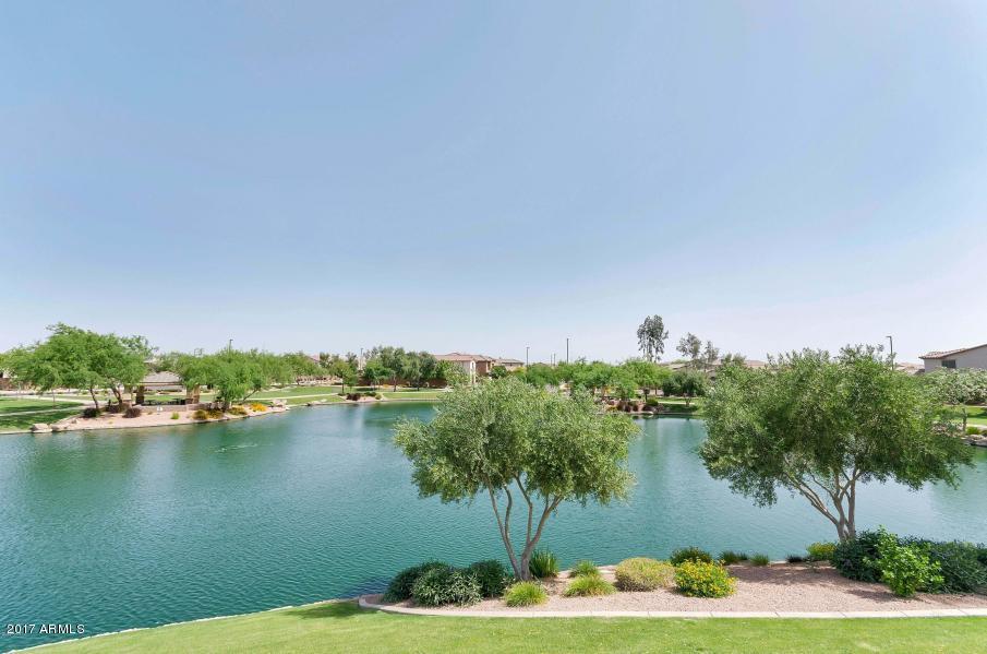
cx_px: 494
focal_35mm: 15
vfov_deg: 77.0
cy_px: 327
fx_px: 410
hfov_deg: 100.5
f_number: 8
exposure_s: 1/250
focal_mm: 10
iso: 125
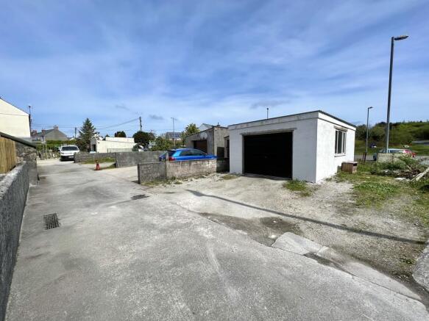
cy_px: 160
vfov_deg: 89.9
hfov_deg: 106.2
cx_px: 214
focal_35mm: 13
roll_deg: +1.7
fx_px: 161
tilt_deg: -4.2
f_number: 1.8
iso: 32
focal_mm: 1.57
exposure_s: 1/2370
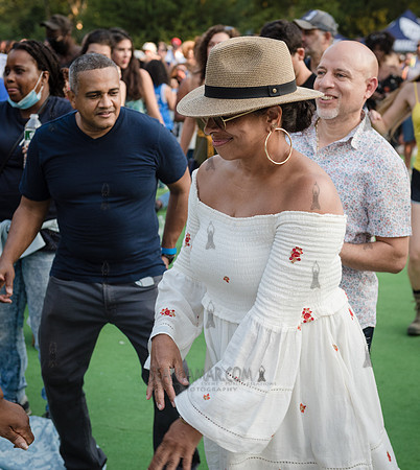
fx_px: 940
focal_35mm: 65
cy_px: 235
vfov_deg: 28.1
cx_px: 247
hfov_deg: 25.1
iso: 500
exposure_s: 1/500
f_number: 4
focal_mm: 48
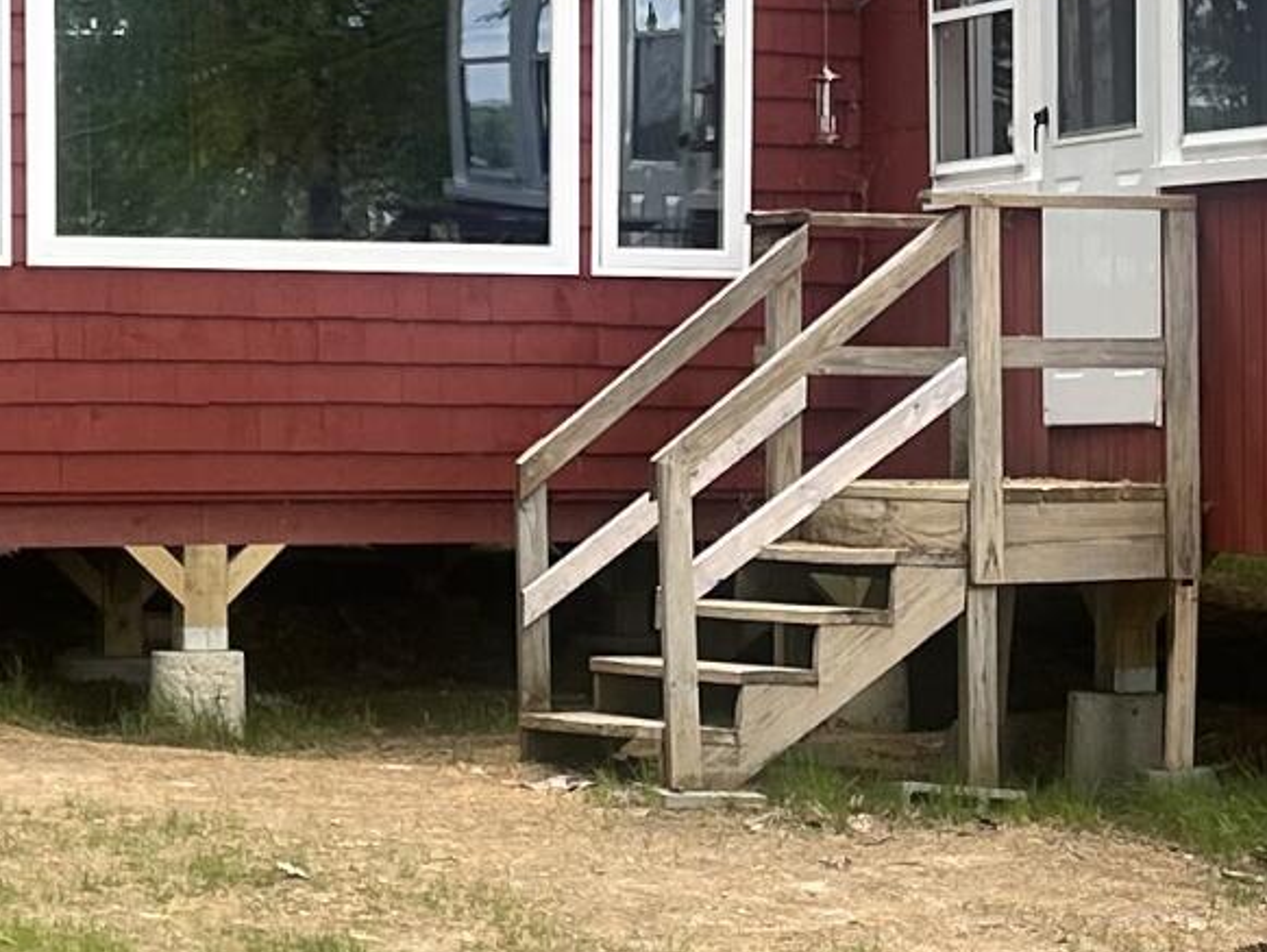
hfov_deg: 14.6
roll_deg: -0.2
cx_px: 1054
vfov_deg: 11.1
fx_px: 4907
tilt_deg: -2.2
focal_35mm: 134
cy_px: 579
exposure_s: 1/301
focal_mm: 5.7
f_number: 1.5
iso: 50
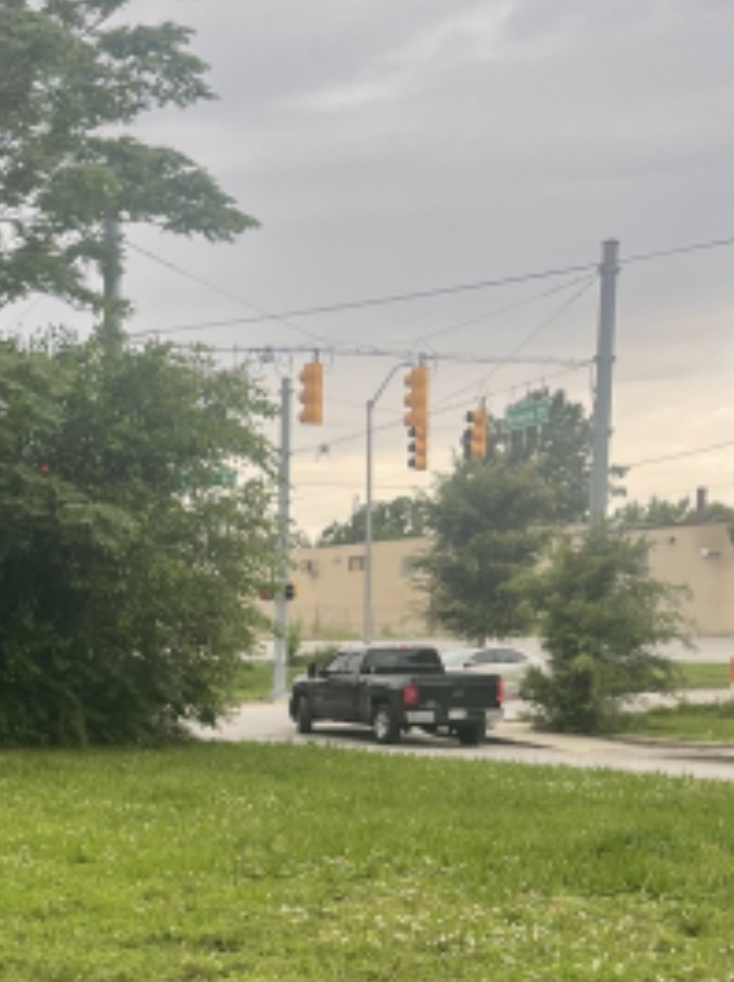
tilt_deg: -6.0
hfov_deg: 22.0
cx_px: -74
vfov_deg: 29.7
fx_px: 1785
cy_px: 850
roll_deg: +0.2
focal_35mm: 63
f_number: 1.6
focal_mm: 5.1
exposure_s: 1/301
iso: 32
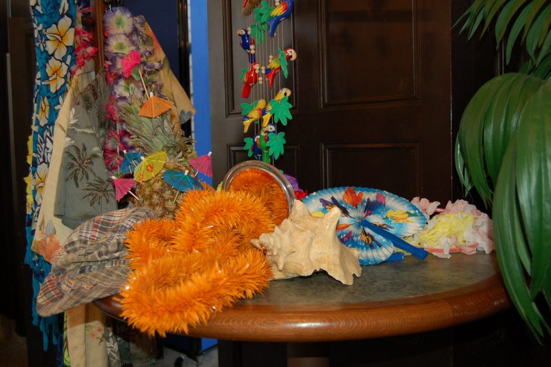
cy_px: 184
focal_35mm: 42
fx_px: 642
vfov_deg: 31.8
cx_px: 276
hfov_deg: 46.4
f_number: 4.2
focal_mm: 28
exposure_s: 1/60
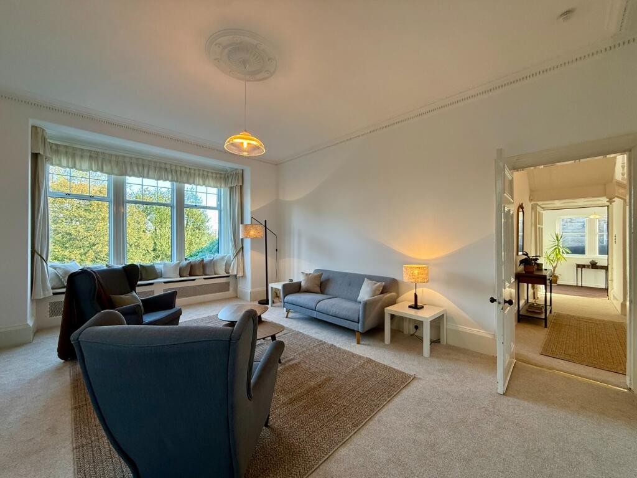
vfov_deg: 85.7
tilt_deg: +0.7
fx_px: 258
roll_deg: -0.4
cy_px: 239
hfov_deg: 102.1
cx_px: 318
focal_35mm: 14
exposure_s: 1/100
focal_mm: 2.22
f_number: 2.2
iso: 160
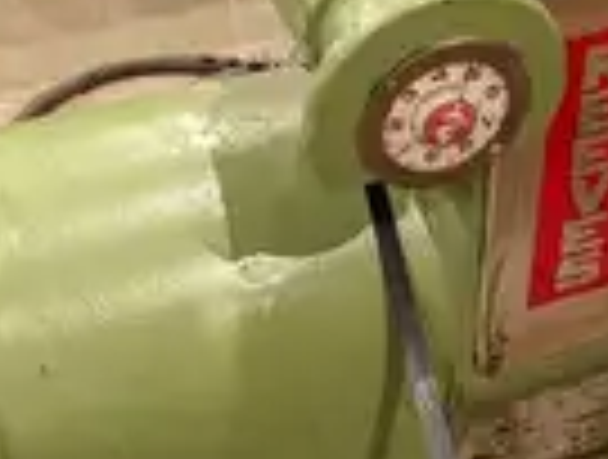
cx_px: 437
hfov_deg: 27.1
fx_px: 1250
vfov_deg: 20.8
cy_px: 178
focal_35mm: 71
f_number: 1.85
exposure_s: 1/23.8
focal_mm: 6.81
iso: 147
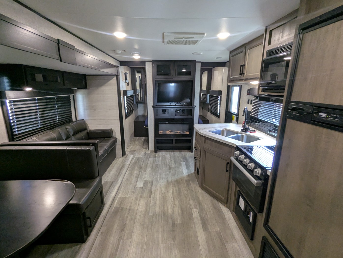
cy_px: 129
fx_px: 159
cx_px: 172
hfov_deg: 94.4
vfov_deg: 78.2
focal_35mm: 16
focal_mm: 2.35
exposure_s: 1/38.3
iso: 332
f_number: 2.2
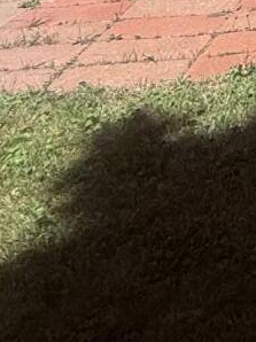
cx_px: 730
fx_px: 928
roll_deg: -1.0
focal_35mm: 94
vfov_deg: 17.3
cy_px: -261
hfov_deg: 11.1
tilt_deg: -1.6
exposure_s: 1/2237
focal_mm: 2.22
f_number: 2.2
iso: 50
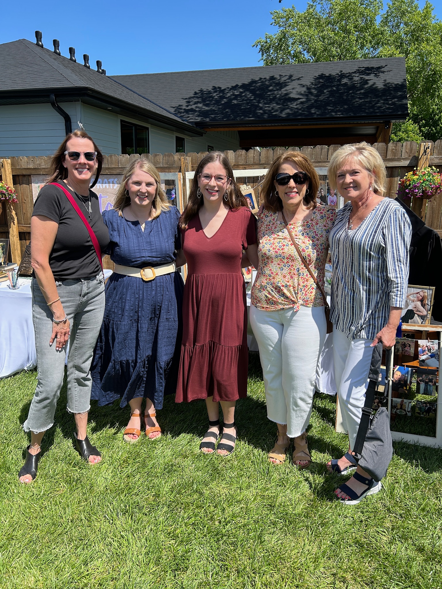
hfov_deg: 53.1
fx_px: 443
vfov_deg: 67.3
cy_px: 294
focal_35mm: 26
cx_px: 221
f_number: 1.5
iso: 50
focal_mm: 5.7
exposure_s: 1/2841
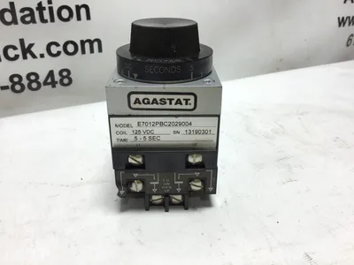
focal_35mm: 31
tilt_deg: -27.5
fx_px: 317
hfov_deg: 58.4
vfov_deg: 45.4
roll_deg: +0.7
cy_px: 132
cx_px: 177
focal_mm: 3.3
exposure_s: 1/120
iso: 40
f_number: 2.4
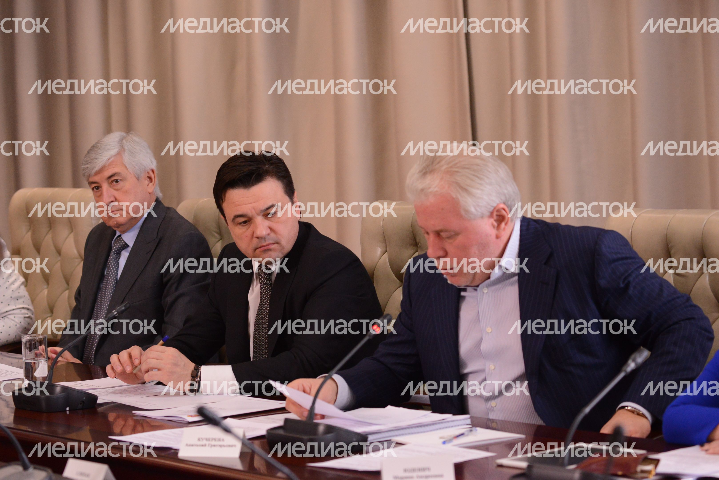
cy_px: 240
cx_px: 360
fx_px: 2238
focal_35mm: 112
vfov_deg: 12.2
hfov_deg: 18.3
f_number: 5.6
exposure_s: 1/250
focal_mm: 112
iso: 3200
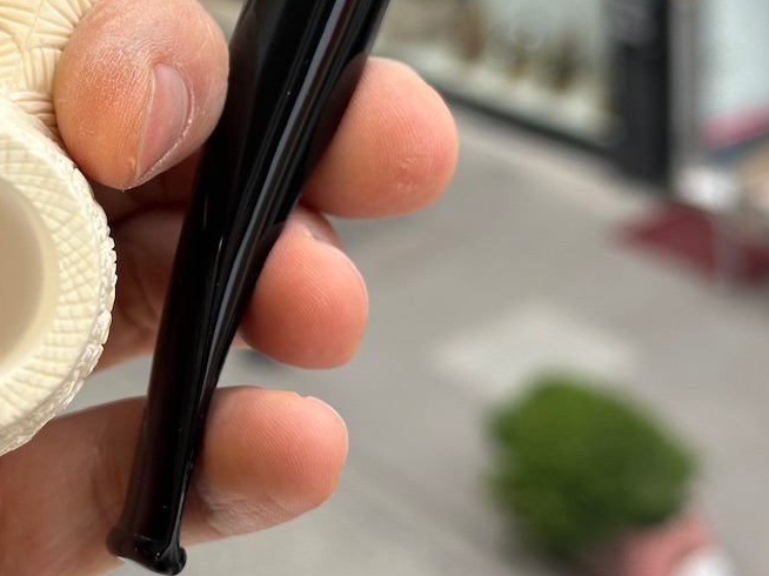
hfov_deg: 20.5
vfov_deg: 15.6
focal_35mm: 94
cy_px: 118
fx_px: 2087
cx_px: 115
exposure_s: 1/121
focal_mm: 6.86
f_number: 1.78
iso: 64
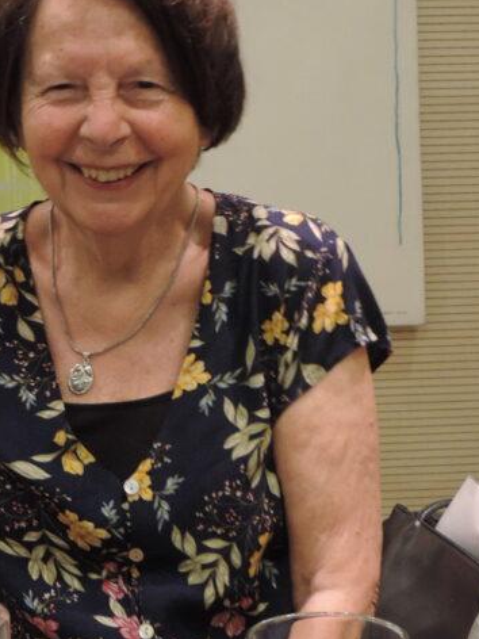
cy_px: 125
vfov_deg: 19.1
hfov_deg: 14.4
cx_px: 83
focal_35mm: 102
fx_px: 1882
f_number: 3.5
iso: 400
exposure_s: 1/40
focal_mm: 8.3
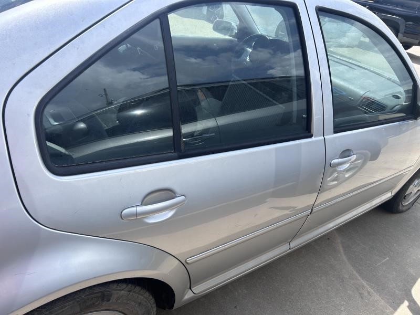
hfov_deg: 67.3
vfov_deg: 53.1
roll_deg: -9.9
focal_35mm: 26
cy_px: 158
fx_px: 315
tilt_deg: -29.5
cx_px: 210
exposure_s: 1/2208
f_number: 1.5
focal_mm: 5.7
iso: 50
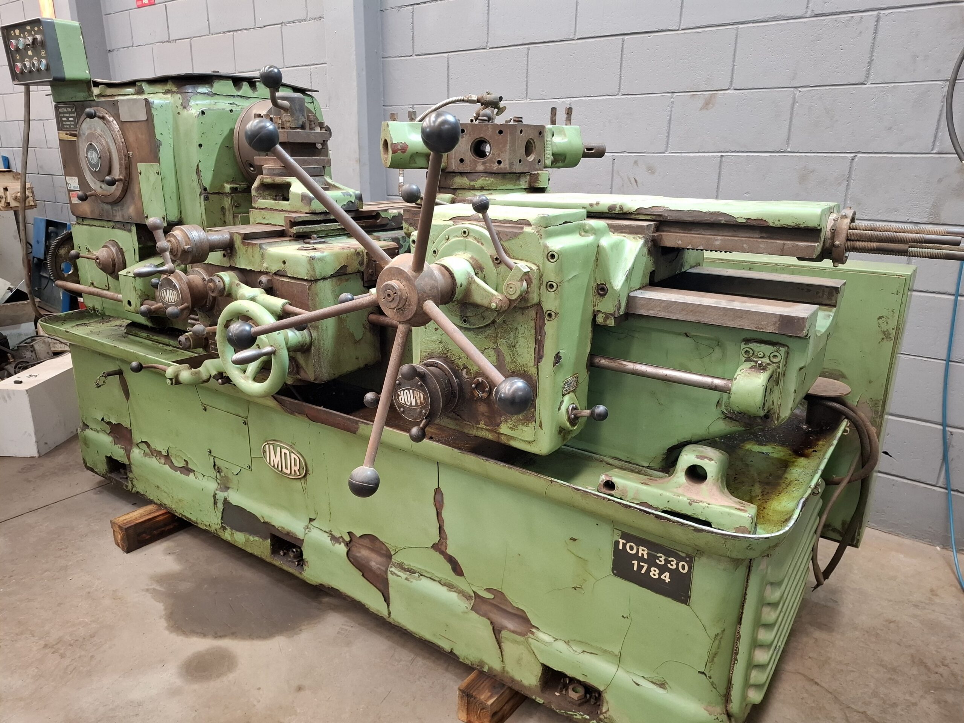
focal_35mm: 23
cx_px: 482
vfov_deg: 58.9
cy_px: 362
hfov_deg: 73.9
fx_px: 641
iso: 320
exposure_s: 1/30
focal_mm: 5.54
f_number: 1.8
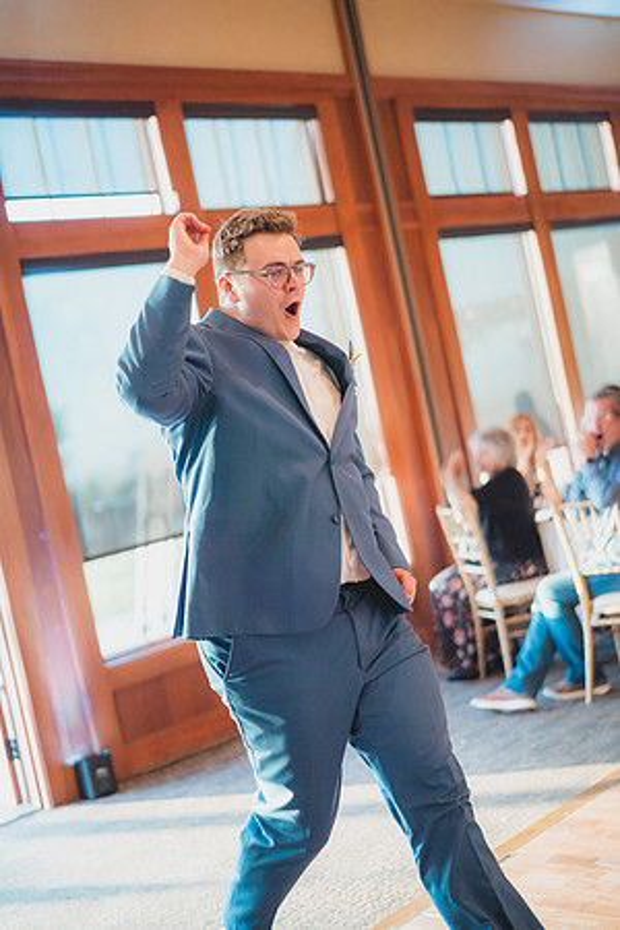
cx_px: 310
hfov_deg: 27.0
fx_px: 1292
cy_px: 465
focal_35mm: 50
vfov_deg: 39.6
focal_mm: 50
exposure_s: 1/2000
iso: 1250
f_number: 1.4
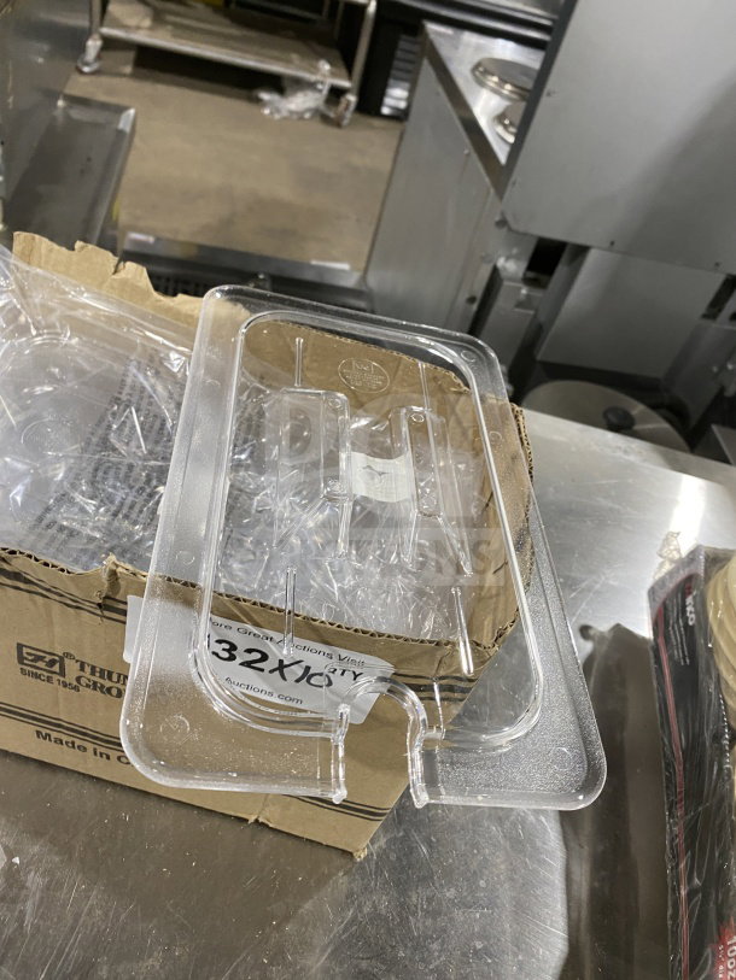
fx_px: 737
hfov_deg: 53.1
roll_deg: -19.3
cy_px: 490
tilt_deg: -41.1
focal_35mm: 26
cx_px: 368
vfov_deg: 67.3
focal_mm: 4.25
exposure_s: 1/60
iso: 200
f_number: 1.8
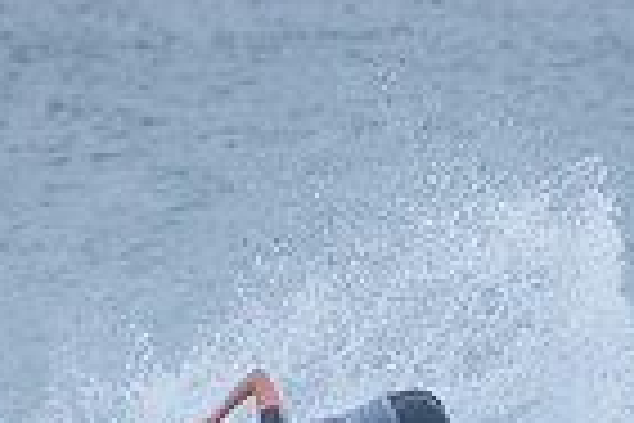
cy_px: 601
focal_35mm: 2058
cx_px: 418
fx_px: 36241
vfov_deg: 0.7
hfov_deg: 1.0
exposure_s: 1/2000
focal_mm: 500
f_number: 5.6
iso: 320
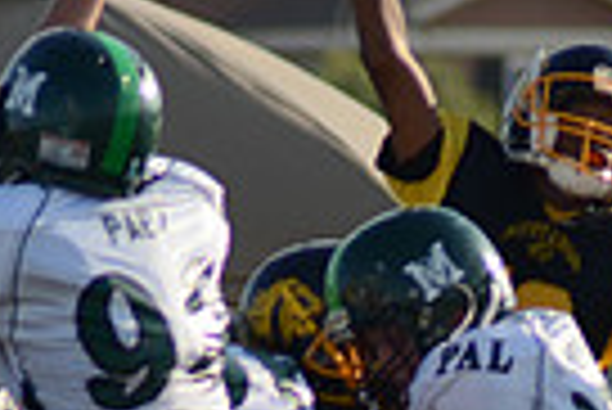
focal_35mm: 2100
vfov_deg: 0.7
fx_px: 35738
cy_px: 752
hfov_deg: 1.0
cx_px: 904
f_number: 8
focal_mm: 330
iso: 400
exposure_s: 1/800
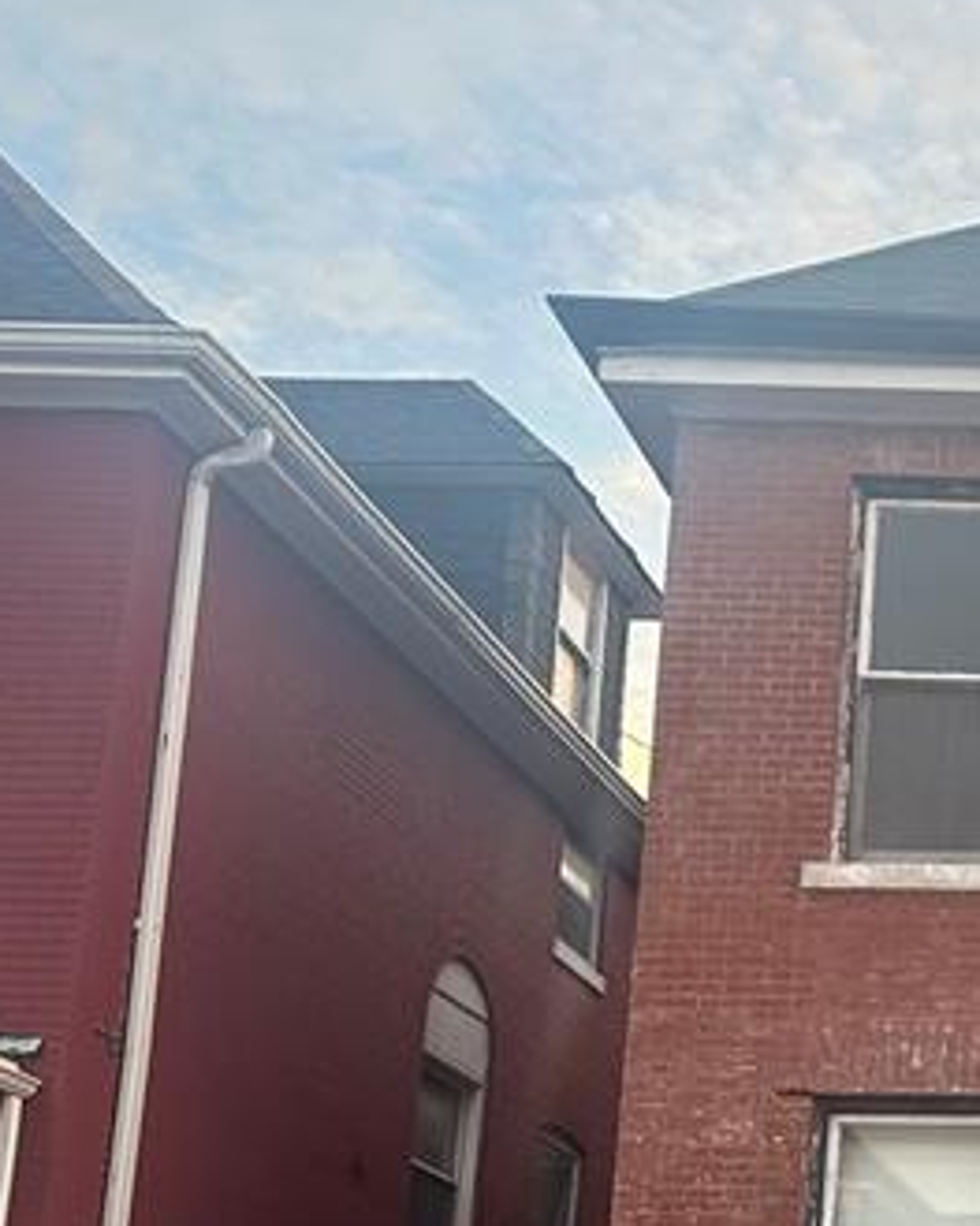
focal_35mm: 73
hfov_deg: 17.4
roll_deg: +0.1
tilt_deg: +13.9
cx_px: 1710
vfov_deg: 25.1
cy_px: 1151
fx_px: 2648
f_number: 1.78
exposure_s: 1/160
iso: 100
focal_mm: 6.86
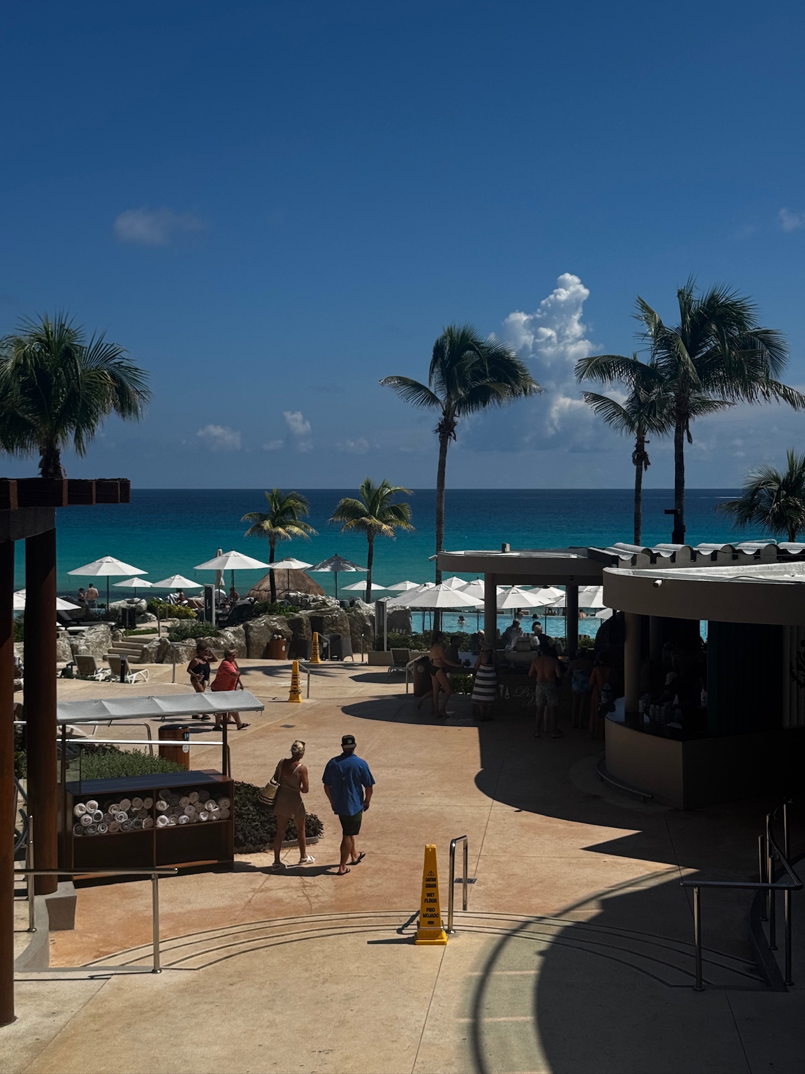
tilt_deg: -3.3
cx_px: 402
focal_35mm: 48
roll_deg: -0.1
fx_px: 1488
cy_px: 537
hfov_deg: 30.3
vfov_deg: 39.7
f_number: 1.78
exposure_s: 1/10526
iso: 64
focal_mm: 6.76
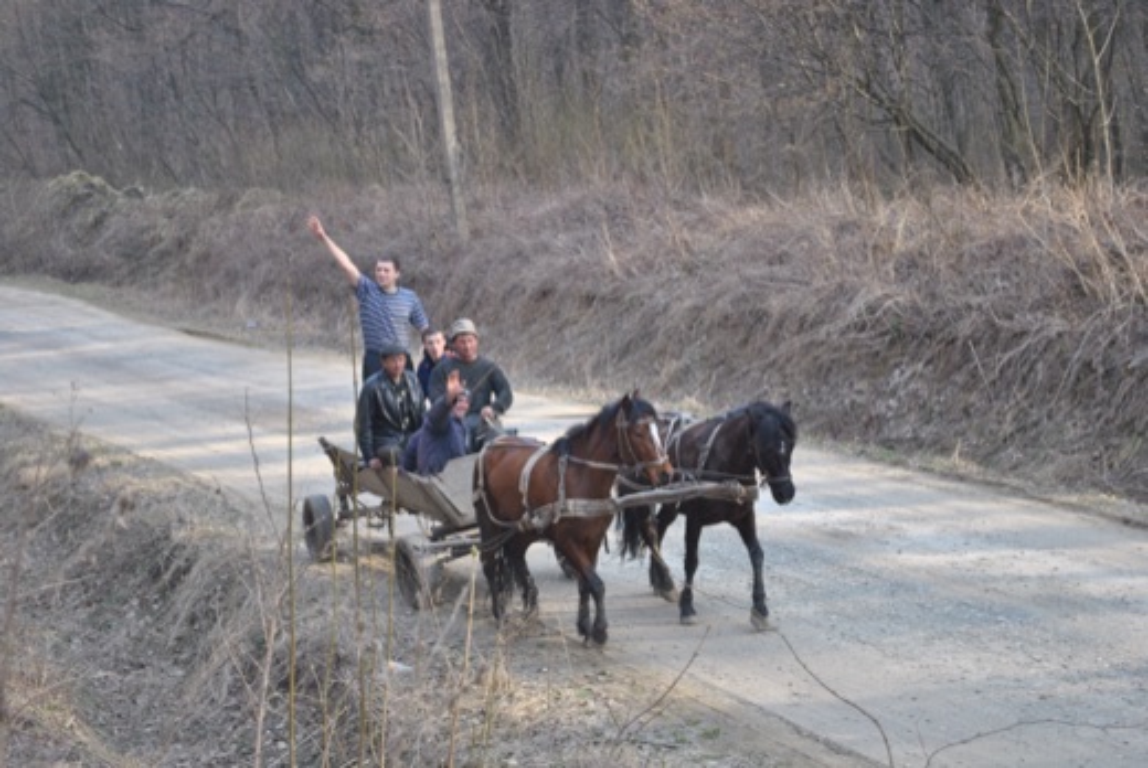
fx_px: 2634
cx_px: 574
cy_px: 384
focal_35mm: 82
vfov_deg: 16.6
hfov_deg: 24.6
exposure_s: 1/125
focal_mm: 55
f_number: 5.6
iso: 320
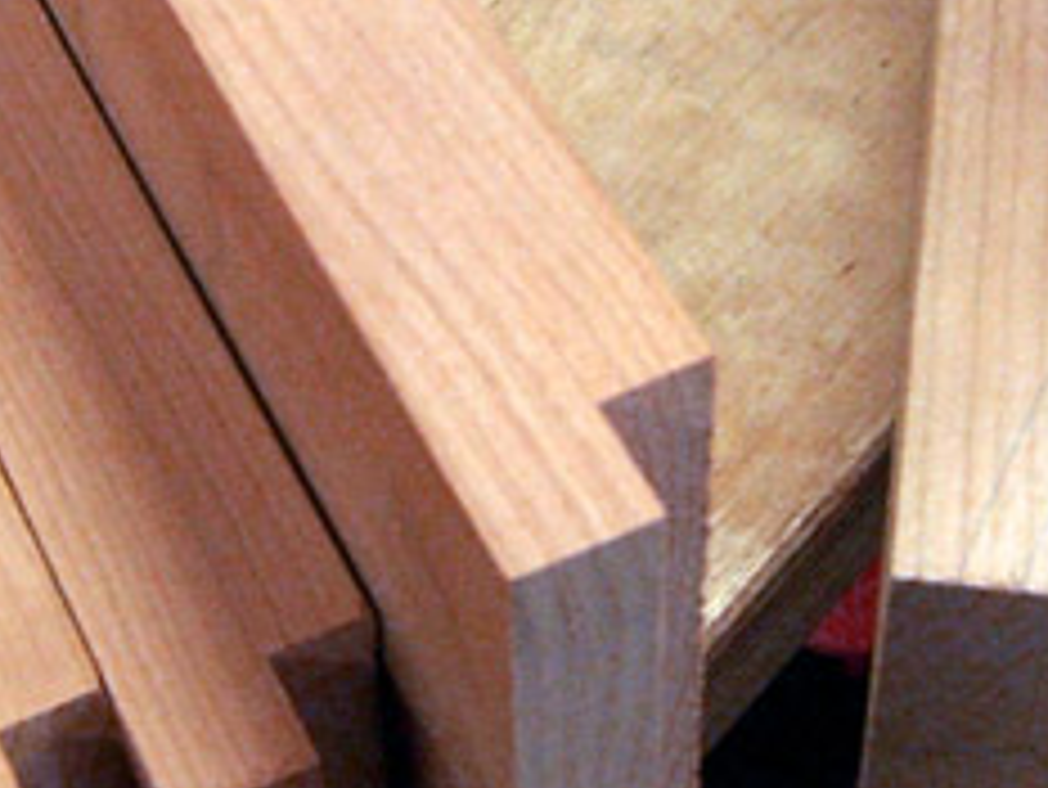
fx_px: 3090
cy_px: 59
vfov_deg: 14.4
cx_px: 567
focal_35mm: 102
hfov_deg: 19.2
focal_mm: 5.5
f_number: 3.4
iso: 140
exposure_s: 1/20
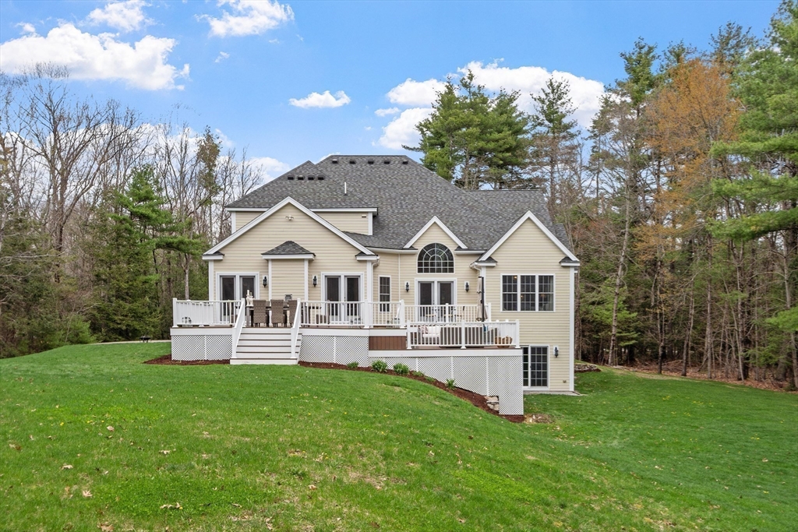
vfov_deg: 40.0
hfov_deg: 57.2
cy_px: 266
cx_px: 399
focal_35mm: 33
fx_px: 732
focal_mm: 22
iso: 100
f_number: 8
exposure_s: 1/125
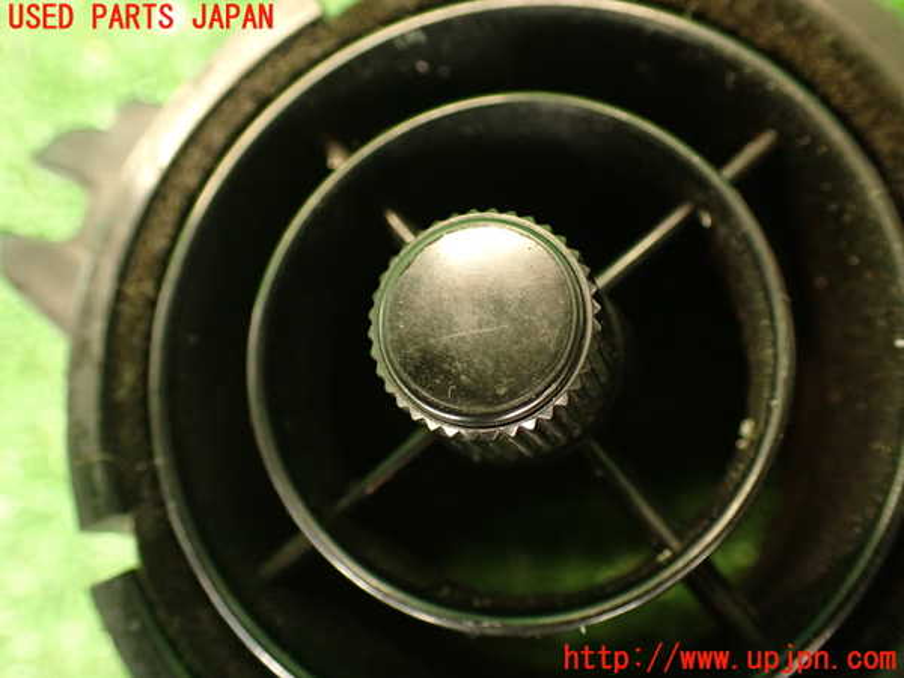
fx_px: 836
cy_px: 339
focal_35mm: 32
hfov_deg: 56.8
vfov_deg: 44.2
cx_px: 452
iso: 800
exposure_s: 1/30
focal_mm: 5.79
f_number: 2.4
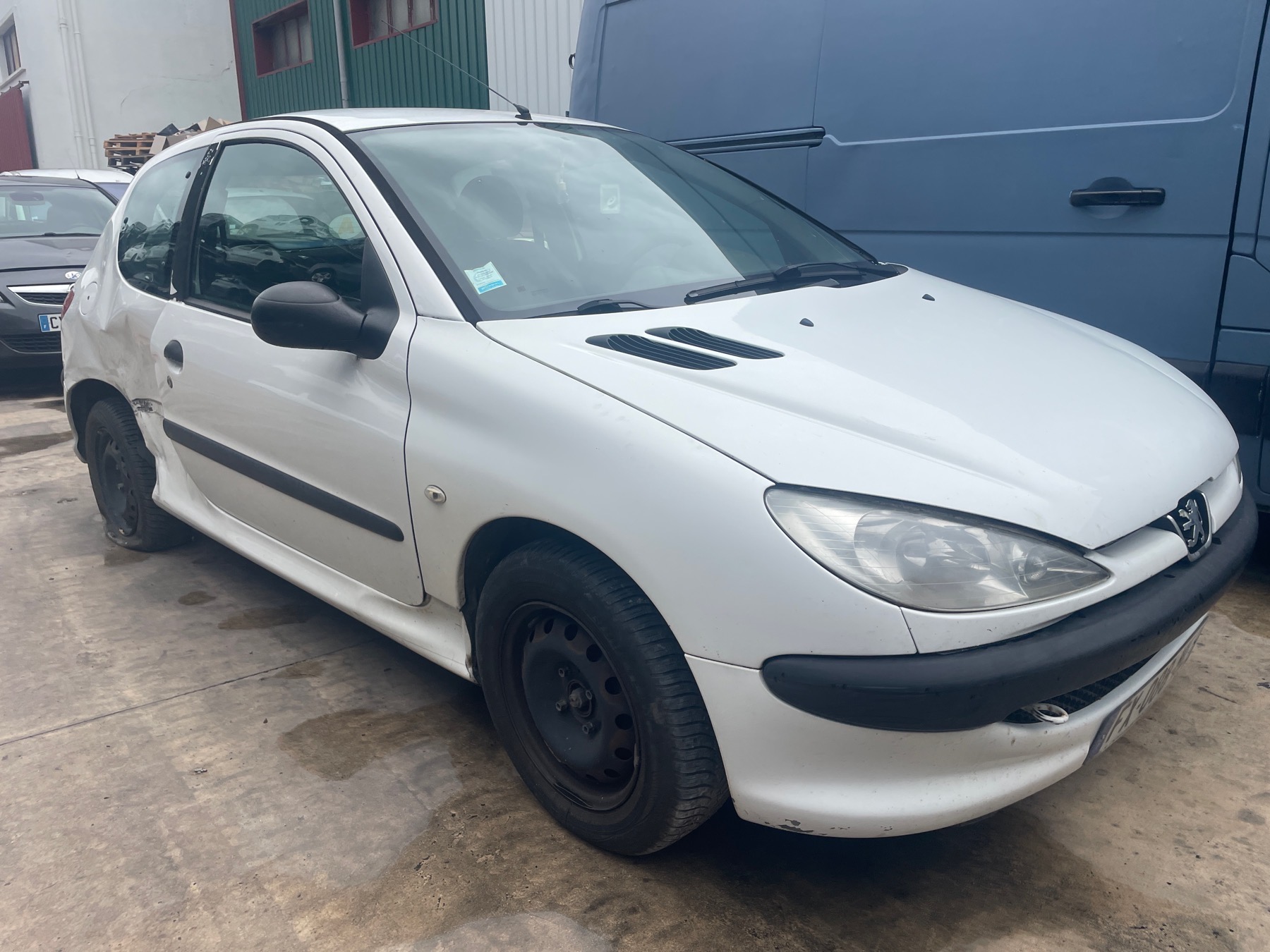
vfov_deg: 53.1
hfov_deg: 67.3
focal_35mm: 26
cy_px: 476
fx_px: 954
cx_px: 635
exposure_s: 1/1159
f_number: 1.6
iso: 32
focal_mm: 4.2
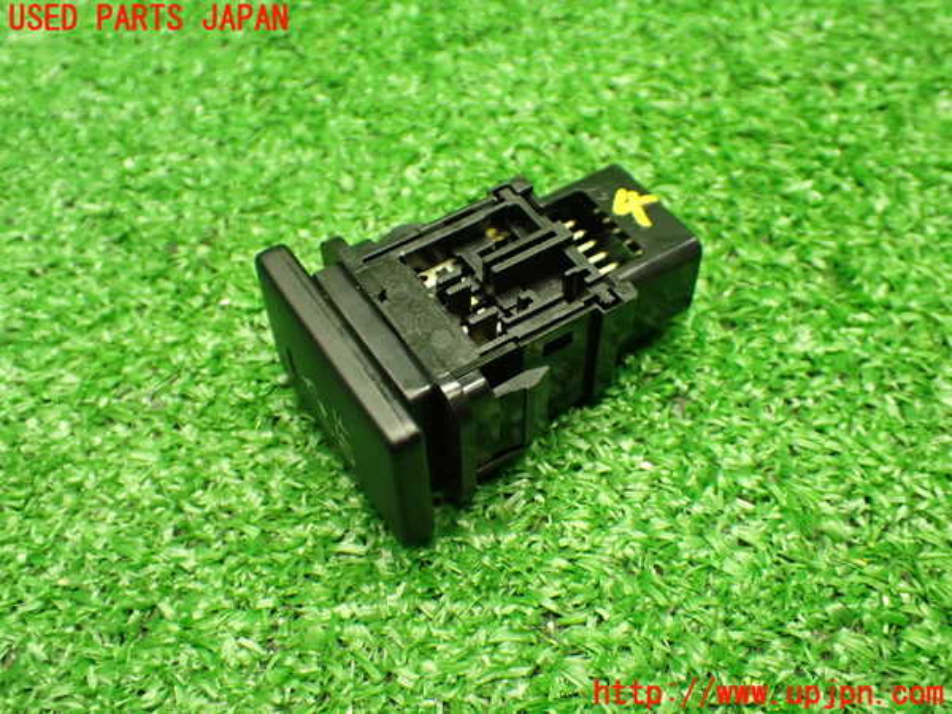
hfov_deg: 49.0
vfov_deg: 37.7
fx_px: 1045
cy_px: 357
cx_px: 476
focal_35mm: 38
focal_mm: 6.83
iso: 800
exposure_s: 1/60
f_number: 2.7
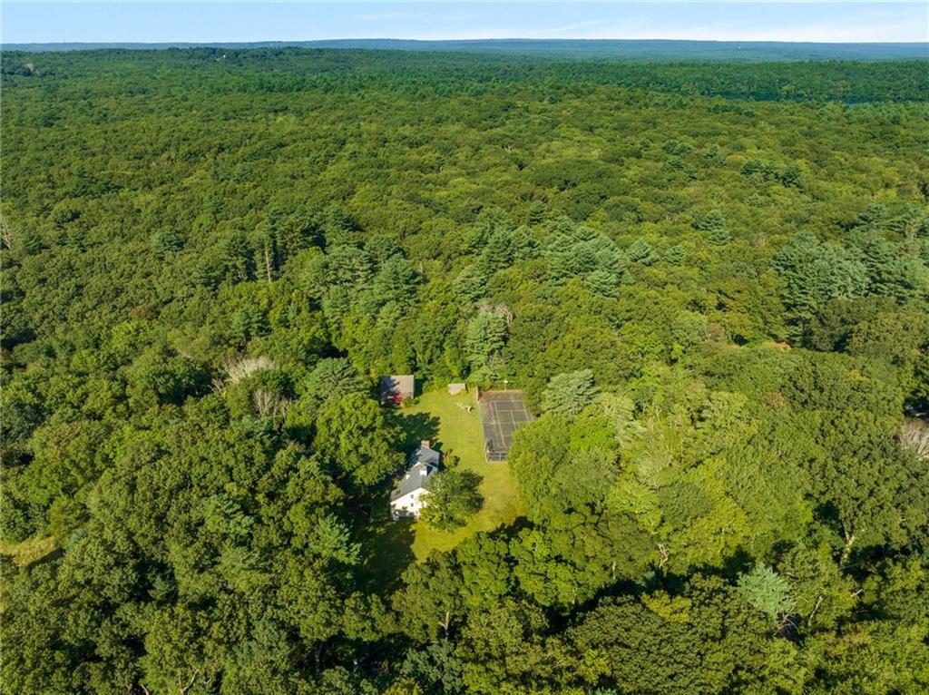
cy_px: 348
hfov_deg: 71.6
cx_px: 464
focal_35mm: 24
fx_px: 643
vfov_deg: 56.7
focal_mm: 12.29
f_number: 2.8
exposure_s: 1/800
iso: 100
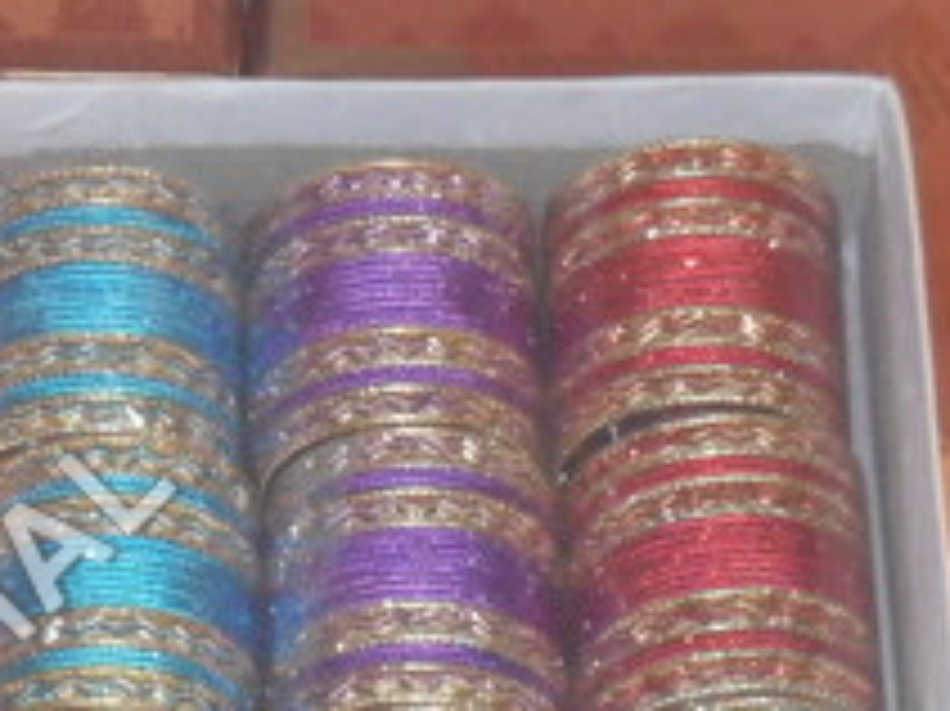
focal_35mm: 204
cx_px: -77
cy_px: 691
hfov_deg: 9.6
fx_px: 5595
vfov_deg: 7.2
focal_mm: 15.4
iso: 400
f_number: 4.3
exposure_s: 1/60
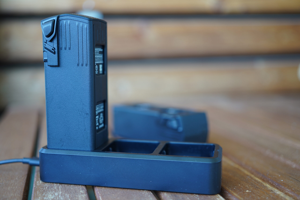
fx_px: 333
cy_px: 100
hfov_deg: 48.5
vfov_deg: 33.4
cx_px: 150
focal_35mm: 40
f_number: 2.5
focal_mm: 40
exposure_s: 1/40
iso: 100
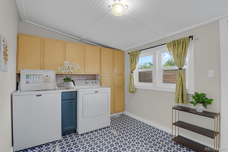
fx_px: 108
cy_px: 76
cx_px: 114
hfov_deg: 93.3
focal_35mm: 17
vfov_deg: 70.4
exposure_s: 2
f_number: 8
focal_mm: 17
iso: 250
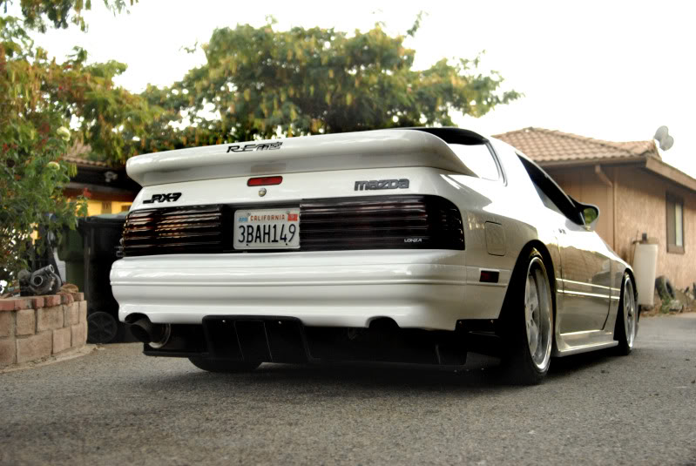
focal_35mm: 42
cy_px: 233
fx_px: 813
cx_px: 348
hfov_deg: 46.3
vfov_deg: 32.0
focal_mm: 28
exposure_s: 1/125
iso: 1600
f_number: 4.5
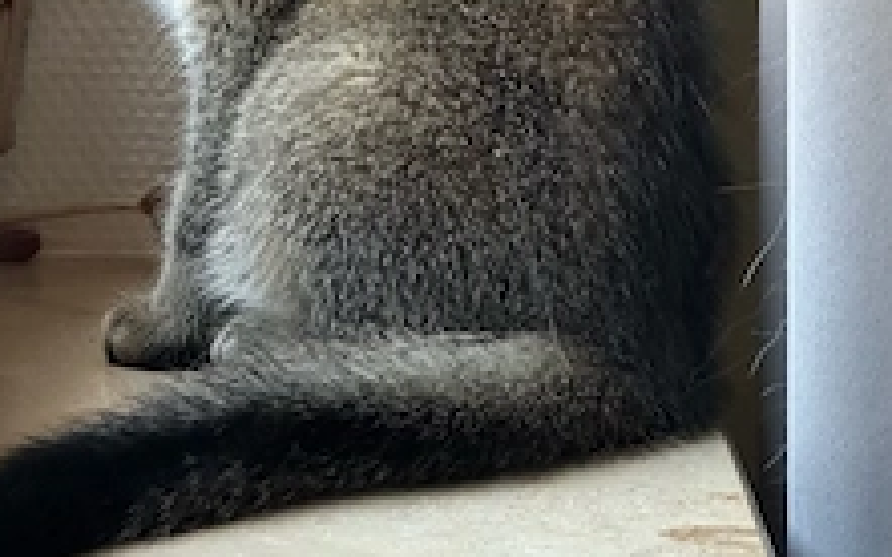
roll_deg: -0.4
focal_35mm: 148
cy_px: -186
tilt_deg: -2.5
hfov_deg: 14.1
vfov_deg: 8.7
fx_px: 3597
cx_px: 387
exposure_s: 1/99
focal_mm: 9
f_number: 2.8
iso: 200
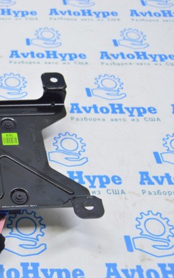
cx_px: -33
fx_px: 408
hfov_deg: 22.3
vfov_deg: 37.7
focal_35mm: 54
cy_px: 139
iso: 400
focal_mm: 23
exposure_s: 1/20
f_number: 5.6
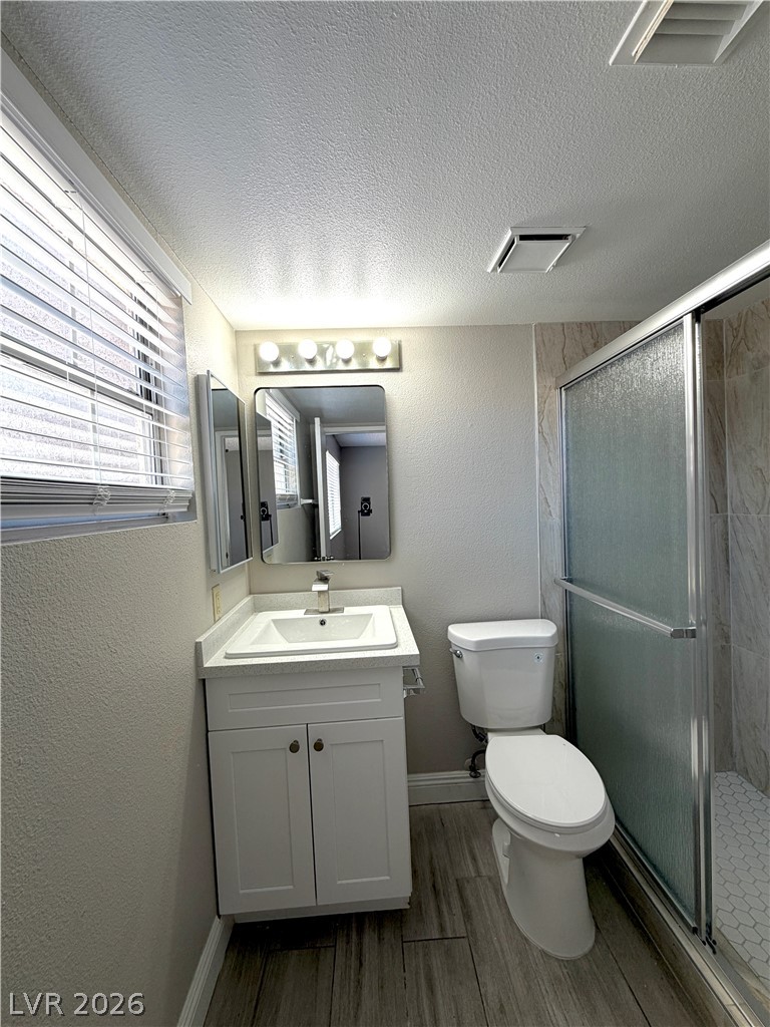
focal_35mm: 14
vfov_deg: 102.1
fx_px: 415
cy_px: 514
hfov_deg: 85.7
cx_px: 385
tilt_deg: -1.8
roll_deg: +2.4
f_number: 2.2
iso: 64
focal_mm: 2.22
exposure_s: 1/121
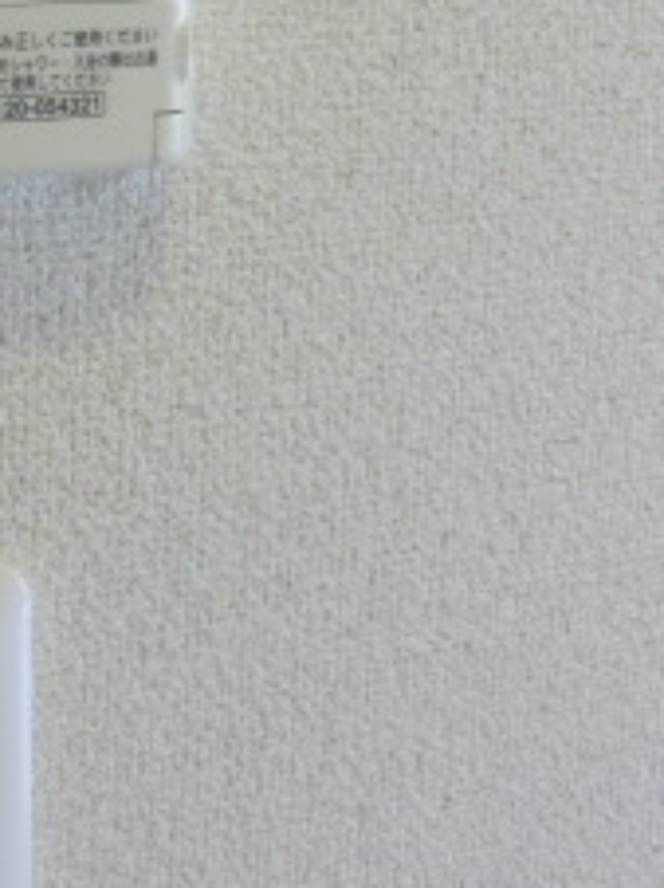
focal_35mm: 68
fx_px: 1742
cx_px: -67
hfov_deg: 20.6
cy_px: 169
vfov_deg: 28.0
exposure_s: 1/60
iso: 250
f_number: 3.2
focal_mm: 4.3
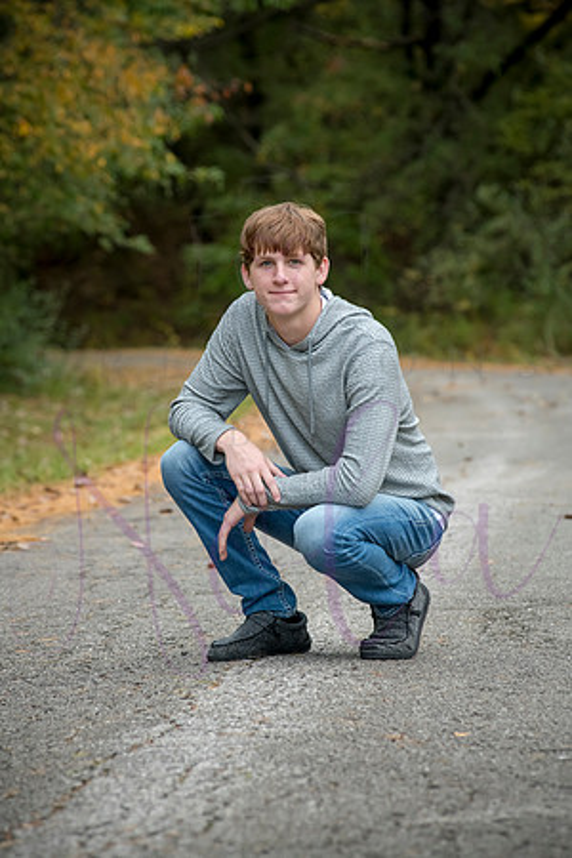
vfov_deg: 11.1
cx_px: 286
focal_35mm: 185
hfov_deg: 7.4
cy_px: 429
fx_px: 4409
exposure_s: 1/400
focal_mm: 185
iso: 800
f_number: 7.1
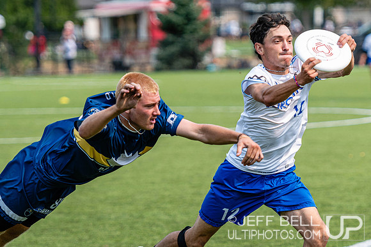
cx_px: 263
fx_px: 3252
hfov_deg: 6.5
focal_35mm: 316
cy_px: 176
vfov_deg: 4.4
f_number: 3.2
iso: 125
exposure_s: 1/1250
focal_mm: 145
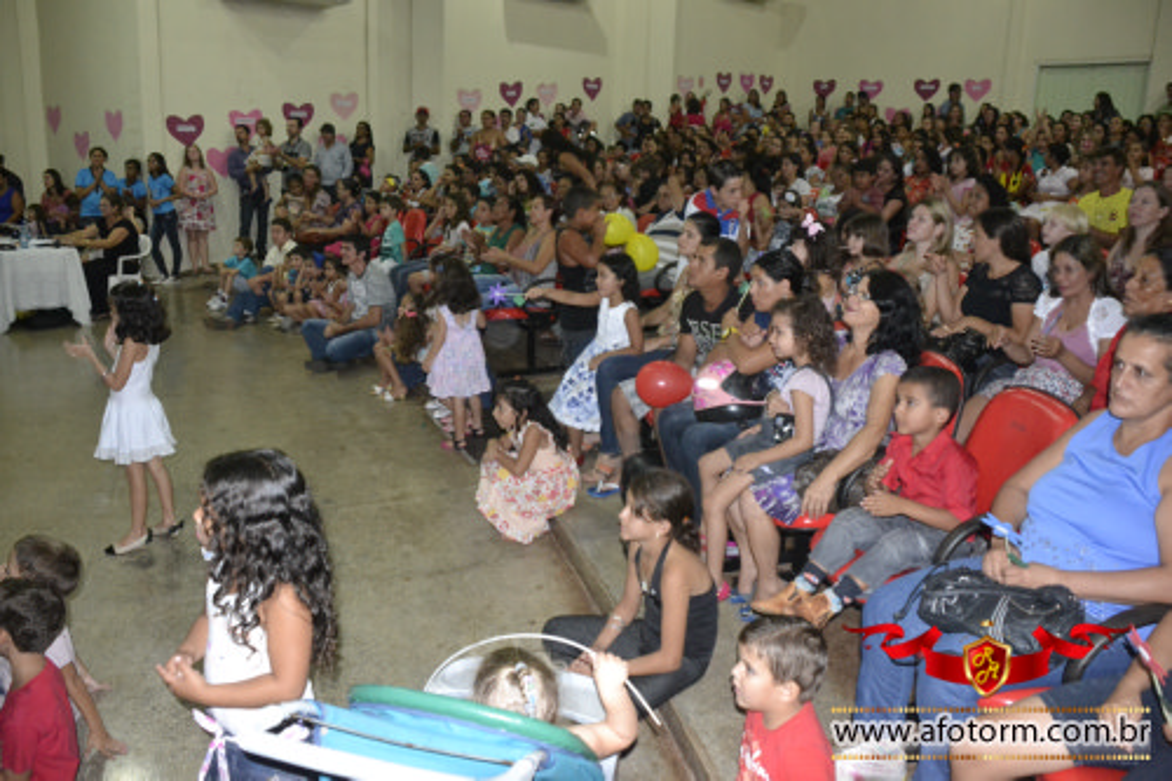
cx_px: 586
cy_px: 390
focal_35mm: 30
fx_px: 976
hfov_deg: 61.9
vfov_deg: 43.6
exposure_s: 1/60
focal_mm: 20
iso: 3200
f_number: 3.5
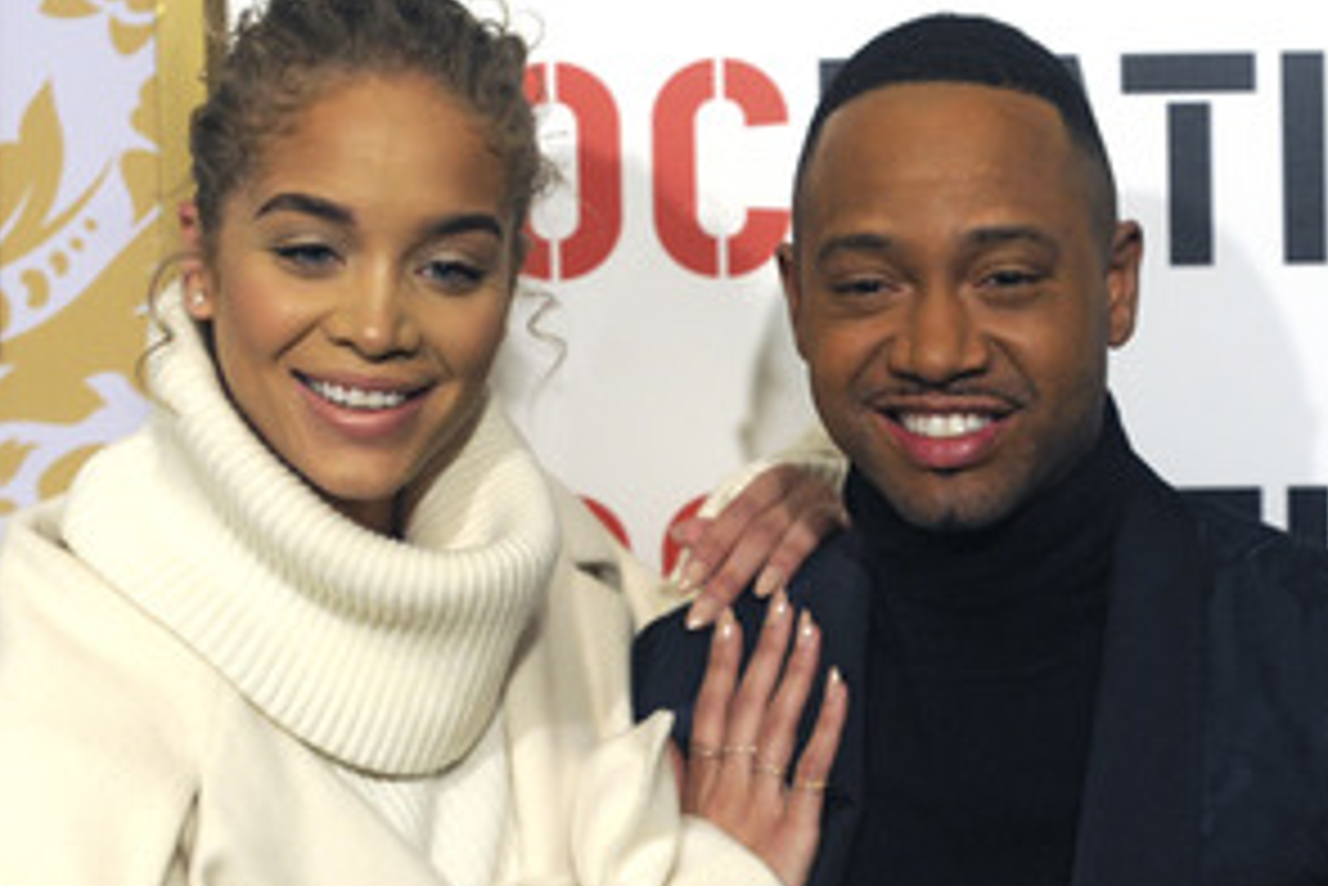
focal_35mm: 122
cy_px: 621
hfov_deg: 16.8
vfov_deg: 11.2
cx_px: 788
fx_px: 4502
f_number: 3.5
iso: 1600
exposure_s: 1/500
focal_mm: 80
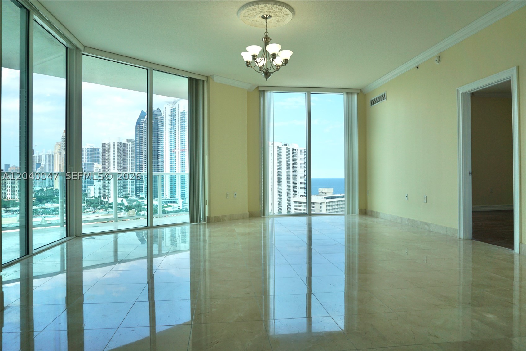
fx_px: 351
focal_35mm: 24
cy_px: 176
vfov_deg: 53.1
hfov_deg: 73.7
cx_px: 263
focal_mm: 16
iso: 100
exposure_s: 1/200
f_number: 6.3
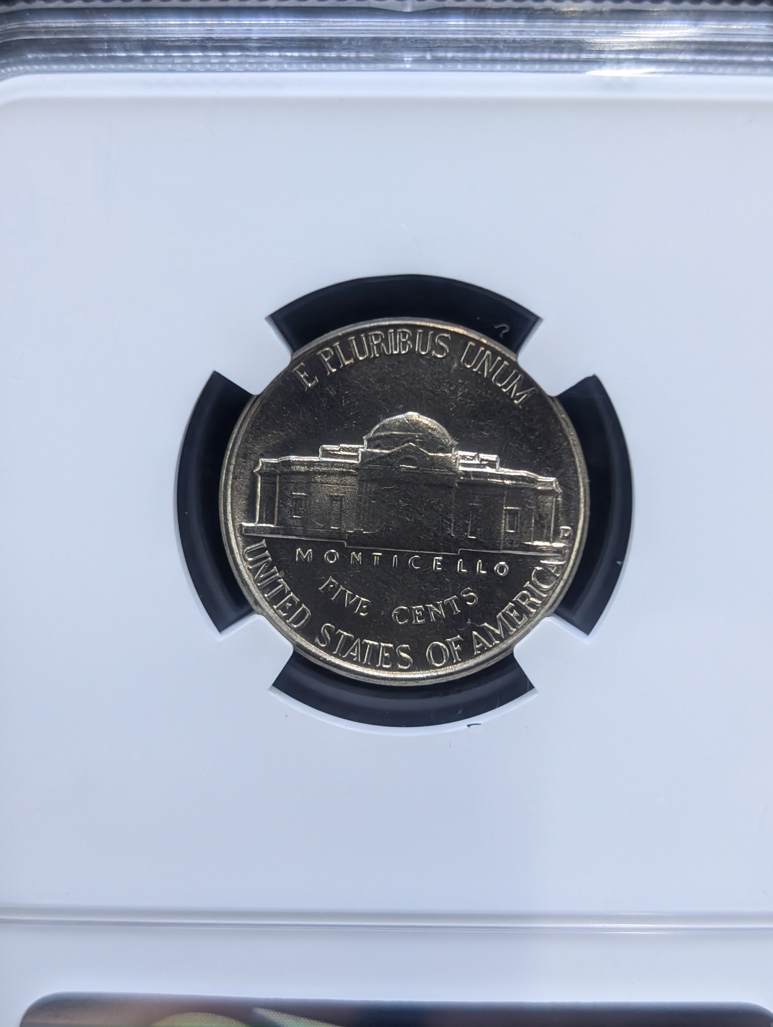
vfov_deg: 38.9
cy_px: 514
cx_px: 386
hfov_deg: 29.7
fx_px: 1455
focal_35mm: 49
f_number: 1.68
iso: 645
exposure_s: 1/120
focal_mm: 6.9
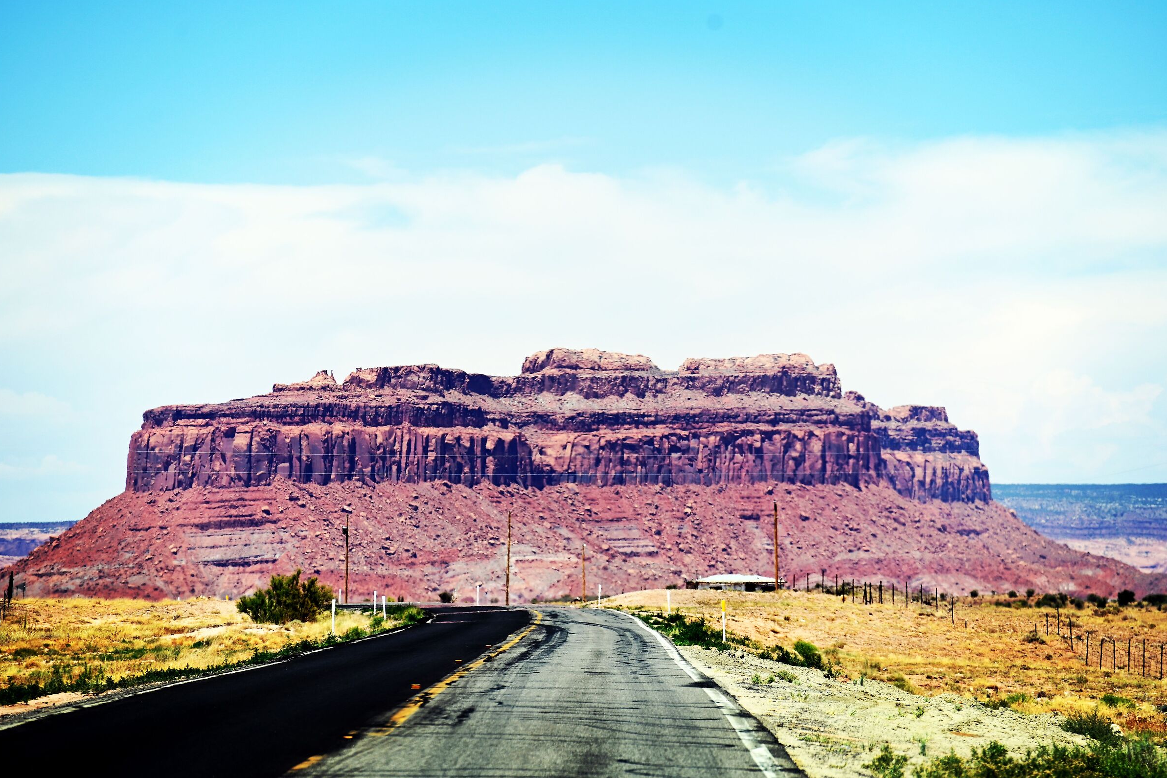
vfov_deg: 7.6
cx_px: 581
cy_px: 388
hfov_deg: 11.4
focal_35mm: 181
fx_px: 5867
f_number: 7.1
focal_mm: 180
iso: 100
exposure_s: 1/640
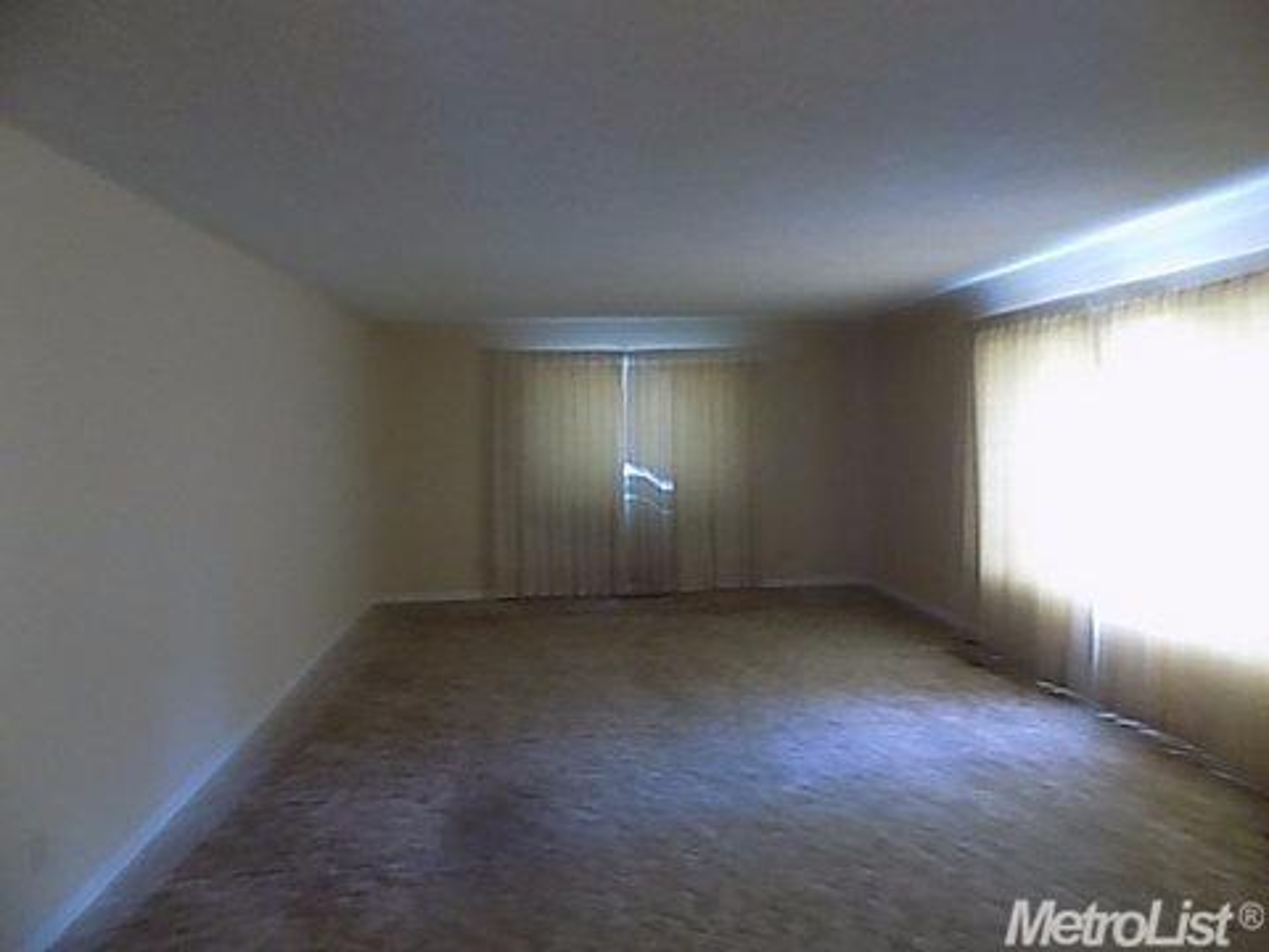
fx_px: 843
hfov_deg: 73.9
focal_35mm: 23
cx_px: 634
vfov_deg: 58.9
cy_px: 476
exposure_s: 1/2
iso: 400
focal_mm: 4
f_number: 3.1
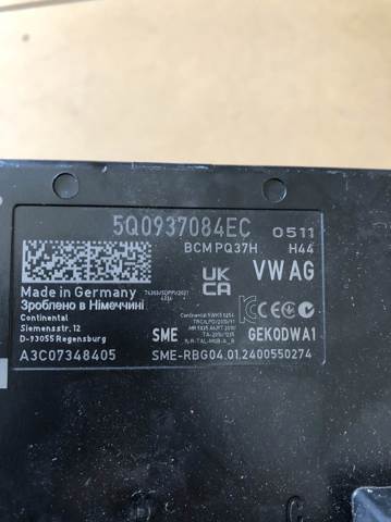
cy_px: 261
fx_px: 422
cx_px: 196
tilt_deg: -80.0
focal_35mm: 28
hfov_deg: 49.7
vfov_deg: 63.5
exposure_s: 1/15
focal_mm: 4
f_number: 1.8
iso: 64
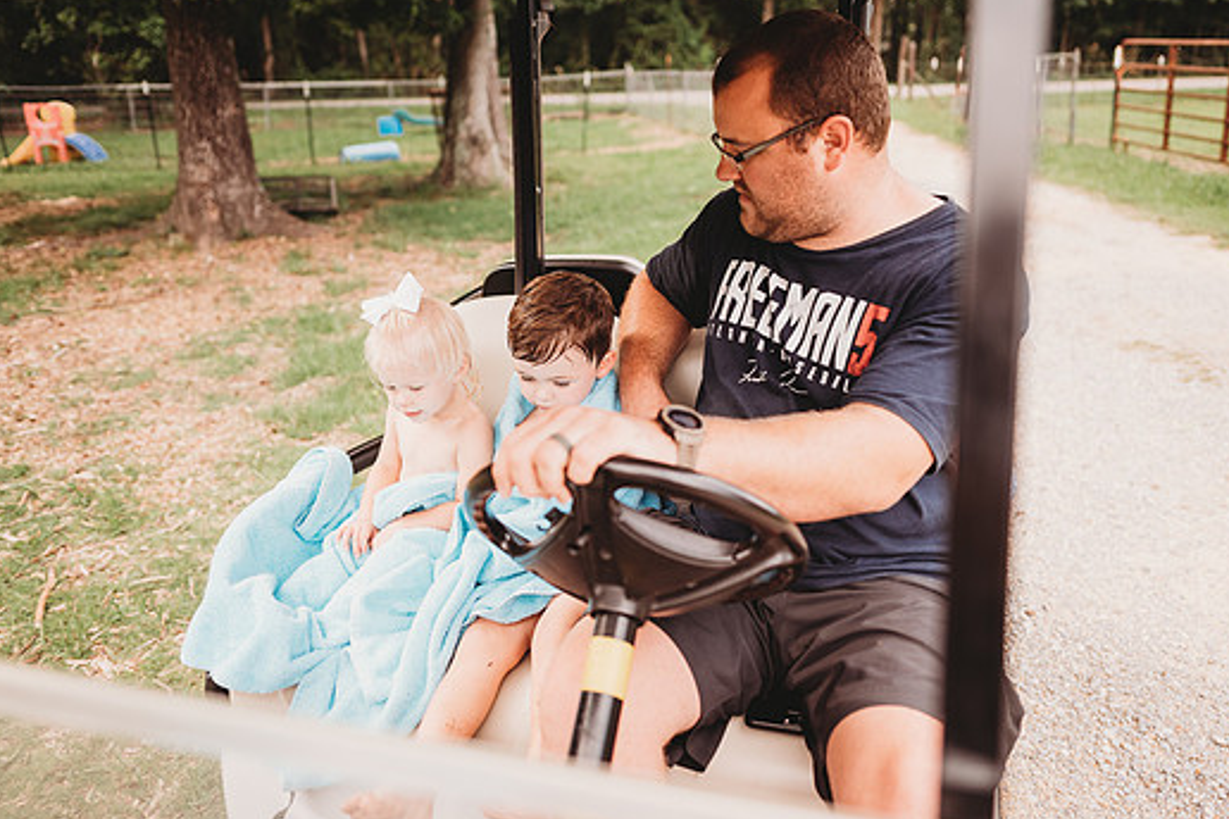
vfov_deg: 47.9
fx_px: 922
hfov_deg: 67.3
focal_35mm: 27
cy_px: 370
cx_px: 660
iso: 100
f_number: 2.2
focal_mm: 24
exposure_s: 1/500
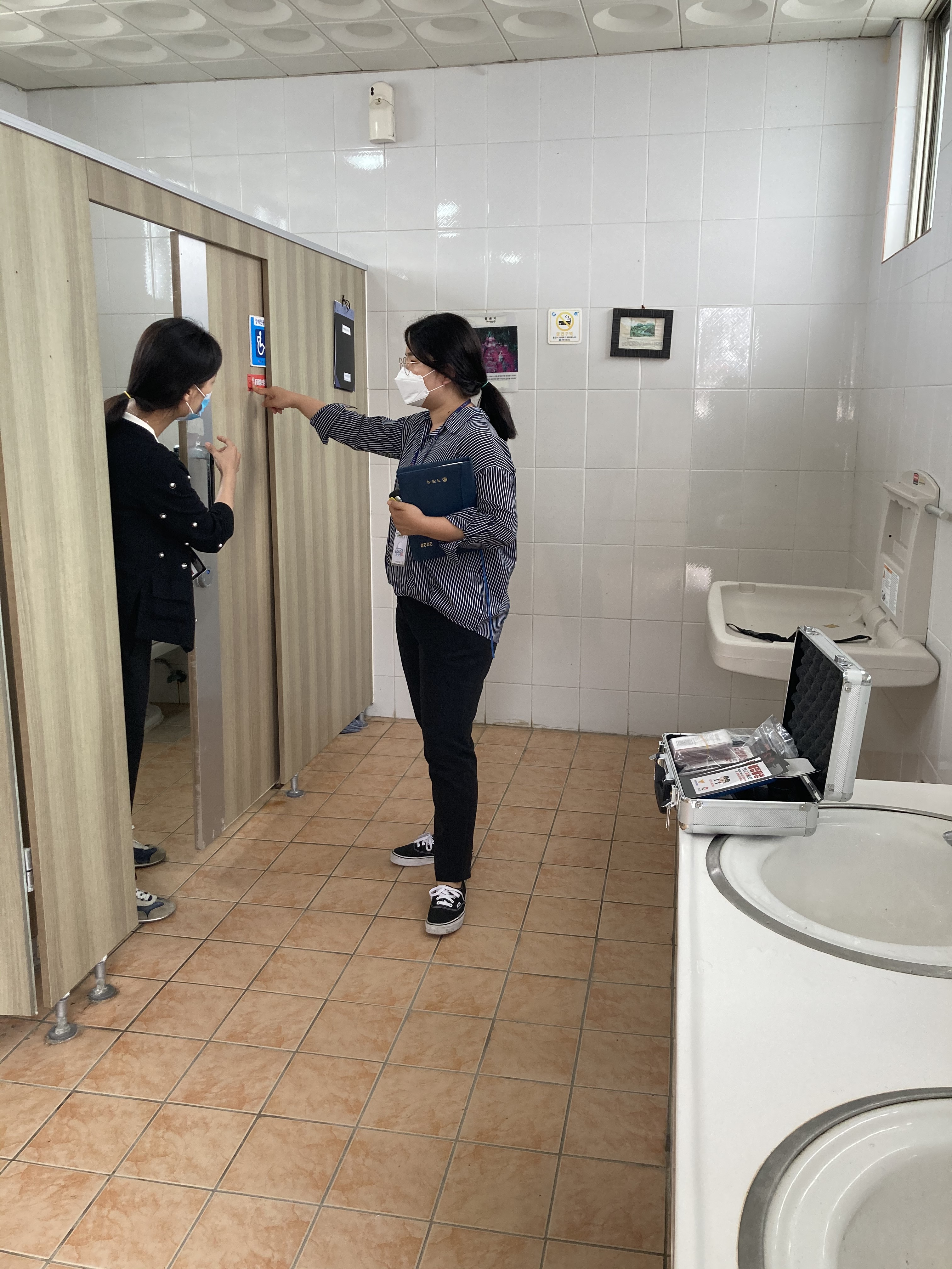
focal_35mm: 28
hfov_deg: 49.7
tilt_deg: -11.3
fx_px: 1027
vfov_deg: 63.4
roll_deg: -1.0
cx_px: 476
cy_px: 634
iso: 80
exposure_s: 1/120
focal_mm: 3.99
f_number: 1.8
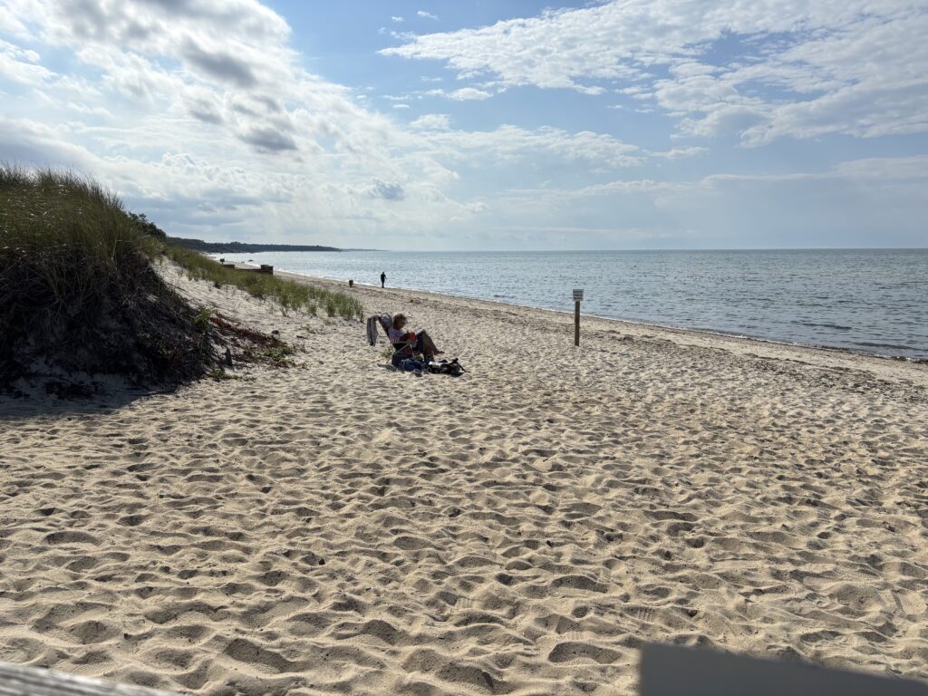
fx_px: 697
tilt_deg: -8.3
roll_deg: +0.1
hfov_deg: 67.3
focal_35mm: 26
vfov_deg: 53.1
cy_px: 348
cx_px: 464
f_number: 1.6
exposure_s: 1/10989
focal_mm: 5.96
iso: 50
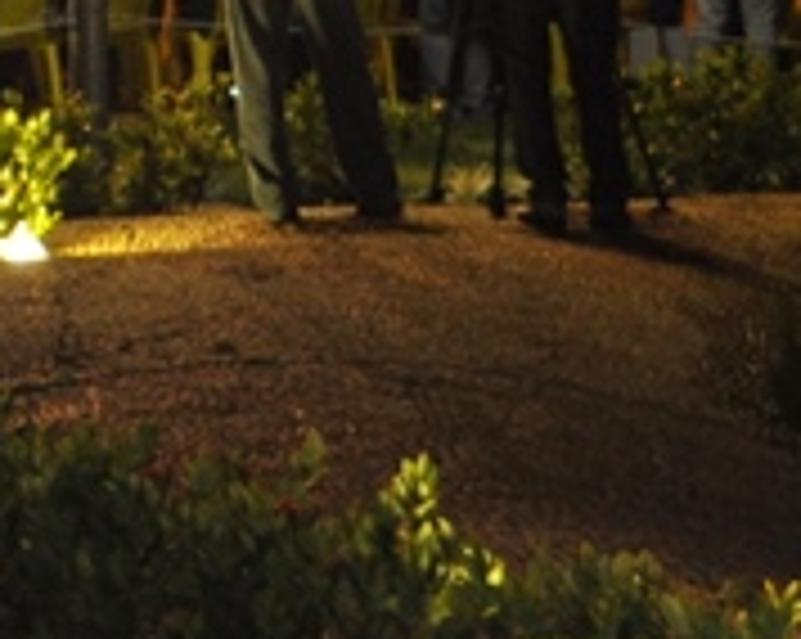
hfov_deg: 8.8
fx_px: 4926
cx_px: -819
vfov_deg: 7.1
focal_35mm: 208
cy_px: -670
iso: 640
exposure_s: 1/60
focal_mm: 28
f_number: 4.5
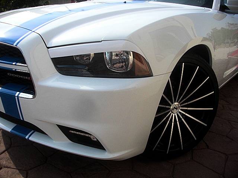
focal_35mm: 36
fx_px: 248
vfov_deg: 39.7
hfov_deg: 51.4
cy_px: 89
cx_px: 119
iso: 50
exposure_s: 1/640
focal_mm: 6.3
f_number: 2.8
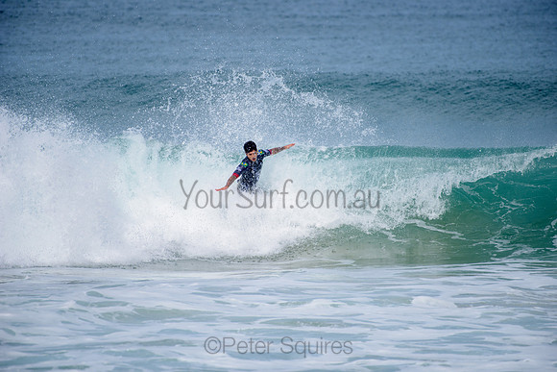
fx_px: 7738
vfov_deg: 2.8
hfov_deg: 4.1
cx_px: 278
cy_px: 186
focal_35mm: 500
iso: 250
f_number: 5.6
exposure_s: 1/2000
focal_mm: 500
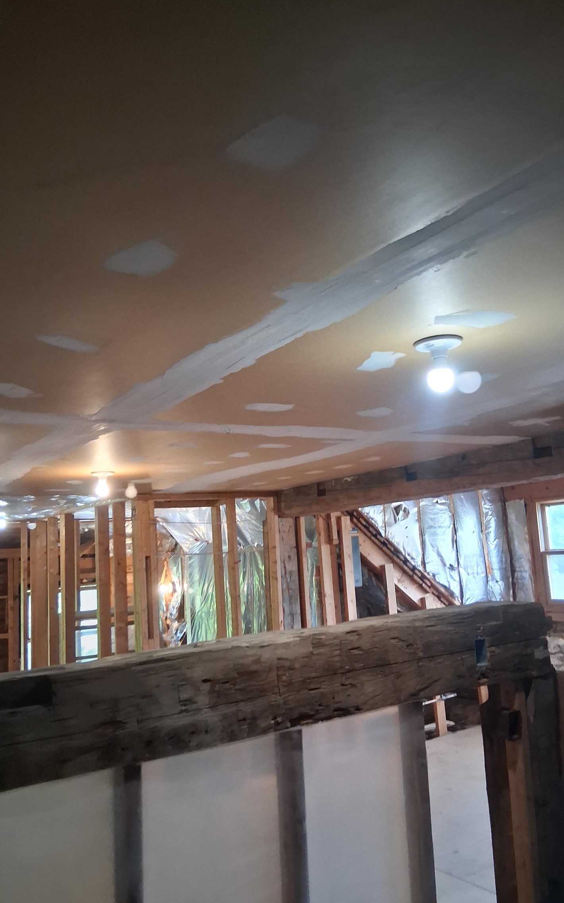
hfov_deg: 44.5
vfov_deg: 66.5
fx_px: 689
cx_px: 299
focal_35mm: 28
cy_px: 456
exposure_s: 1/120
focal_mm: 3.98
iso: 400
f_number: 1.8
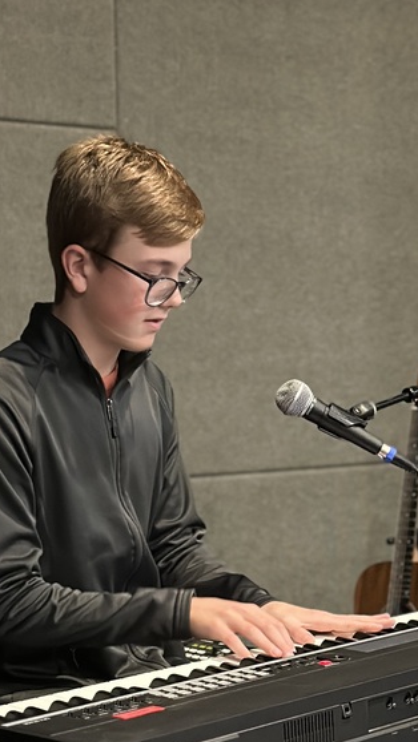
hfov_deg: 12.6
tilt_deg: -9.8
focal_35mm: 96
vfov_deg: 21.9
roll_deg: -0.7
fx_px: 1891
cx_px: 280
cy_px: 622
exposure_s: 1/24
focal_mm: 6.86
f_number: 1.78
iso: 800
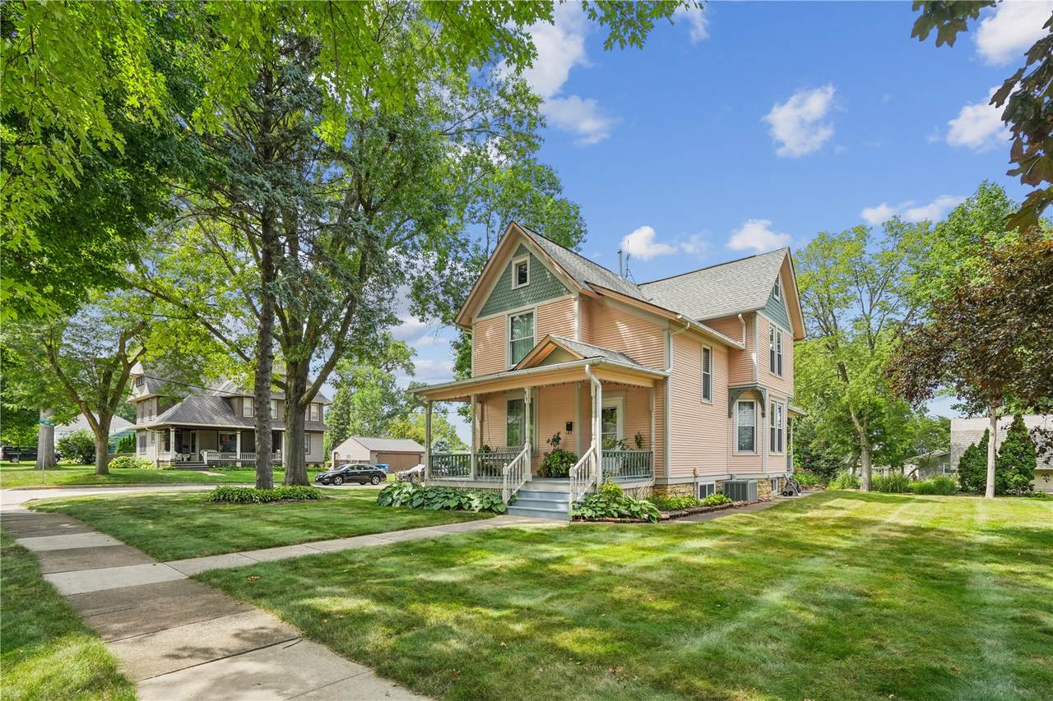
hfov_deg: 96.7
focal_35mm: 16
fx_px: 468
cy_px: 350
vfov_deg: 73.7
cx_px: 526
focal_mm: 16
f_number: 9
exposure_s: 1/800
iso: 640
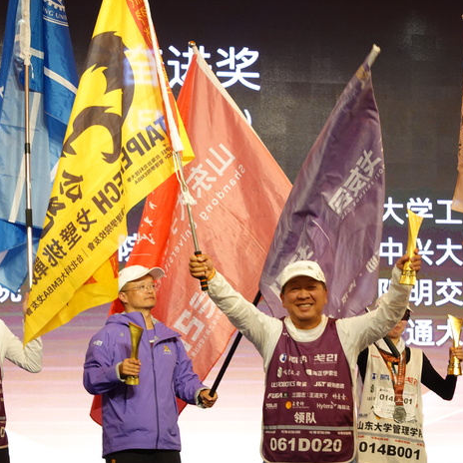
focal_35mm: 173
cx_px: 314
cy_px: 231
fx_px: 2618
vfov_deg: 10.1
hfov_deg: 10.1
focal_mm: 49.7
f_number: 4.5
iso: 1000
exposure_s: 1/160
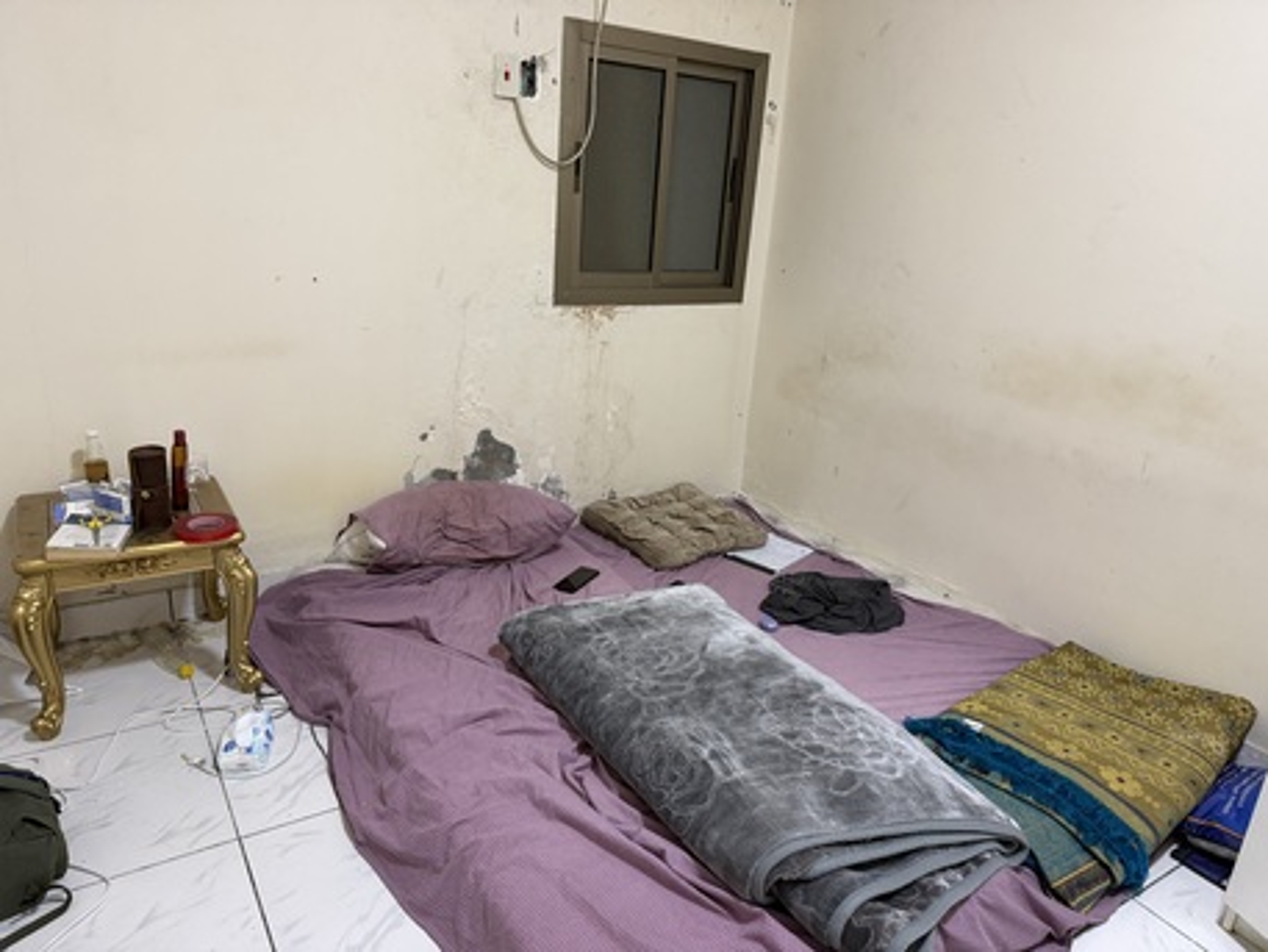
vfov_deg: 56.8
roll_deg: -5.2
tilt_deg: -19.7
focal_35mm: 24
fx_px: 879
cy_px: 476
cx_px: 634
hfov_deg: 71.6
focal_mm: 6.76
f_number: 1.78
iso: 320
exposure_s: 1/60
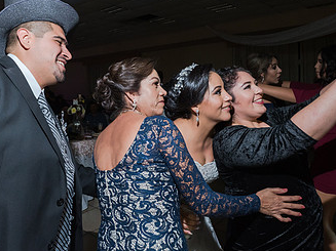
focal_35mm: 29
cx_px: 136
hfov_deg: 61.2
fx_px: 281
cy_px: 94
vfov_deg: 47.7
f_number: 3.5
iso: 1600
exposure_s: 1/100
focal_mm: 17
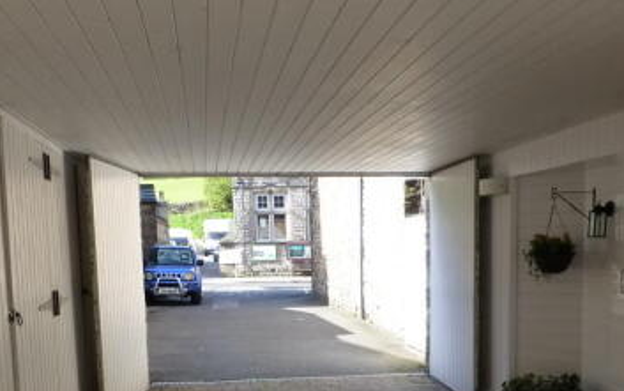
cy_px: 344
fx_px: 715
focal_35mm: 42
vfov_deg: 29.4
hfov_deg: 47.1
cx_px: 340
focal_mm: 4.3
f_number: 4
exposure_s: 1/125
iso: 160
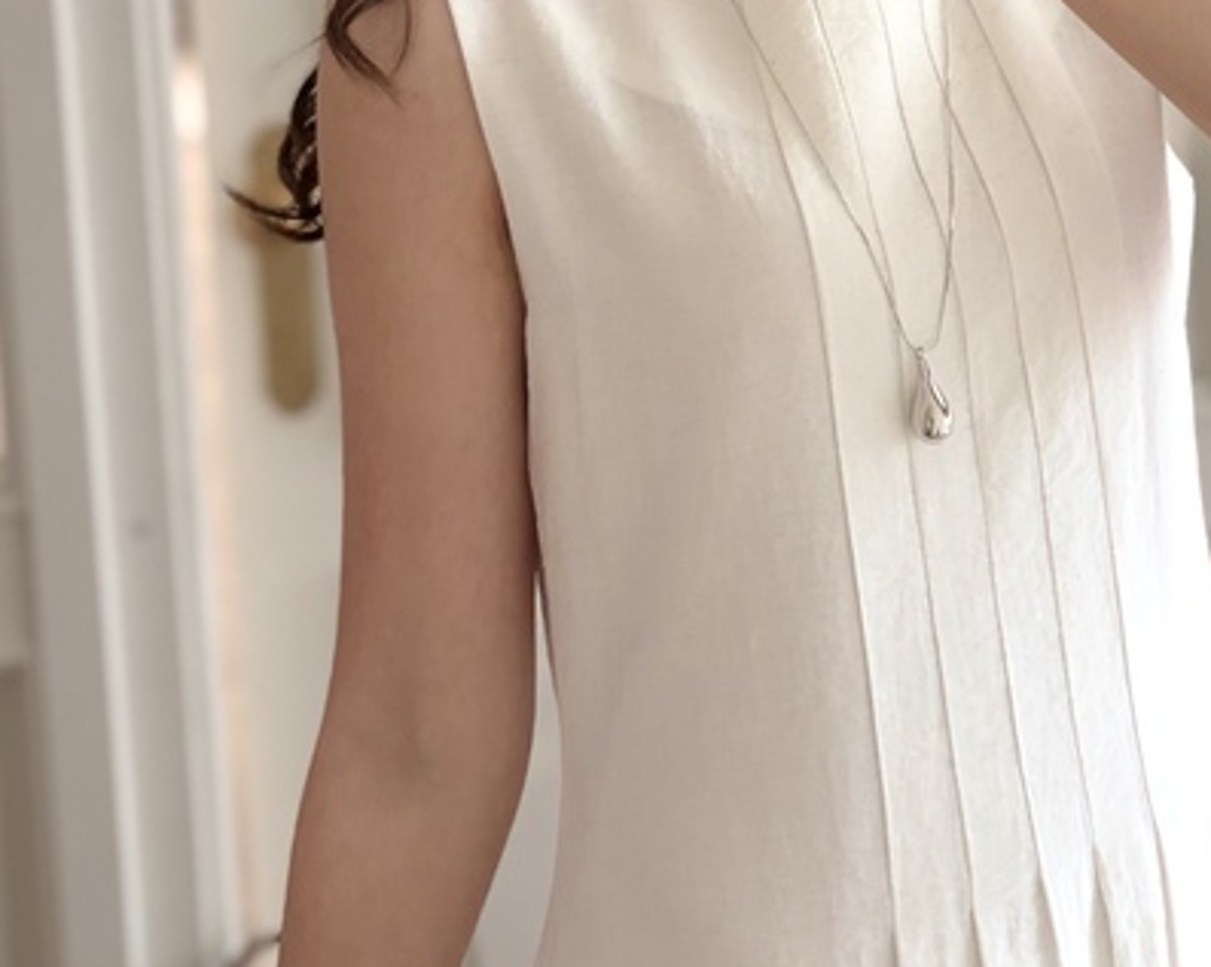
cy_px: 40
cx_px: 863
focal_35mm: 64
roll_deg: +1.8
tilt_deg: -17.3
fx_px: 2292
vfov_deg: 23.0
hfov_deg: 29.3
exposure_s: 1/60
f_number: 1.6
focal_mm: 5.96
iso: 160
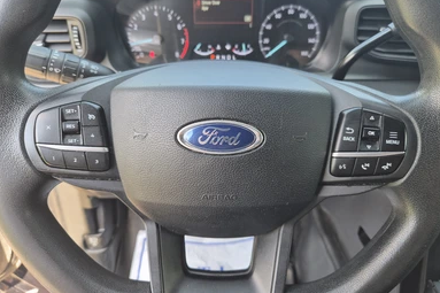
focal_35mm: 25
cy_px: 139
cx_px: 225
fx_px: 305
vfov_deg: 51.2
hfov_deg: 71.5
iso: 100
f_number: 1.8
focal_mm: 5.4
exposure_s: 1/180
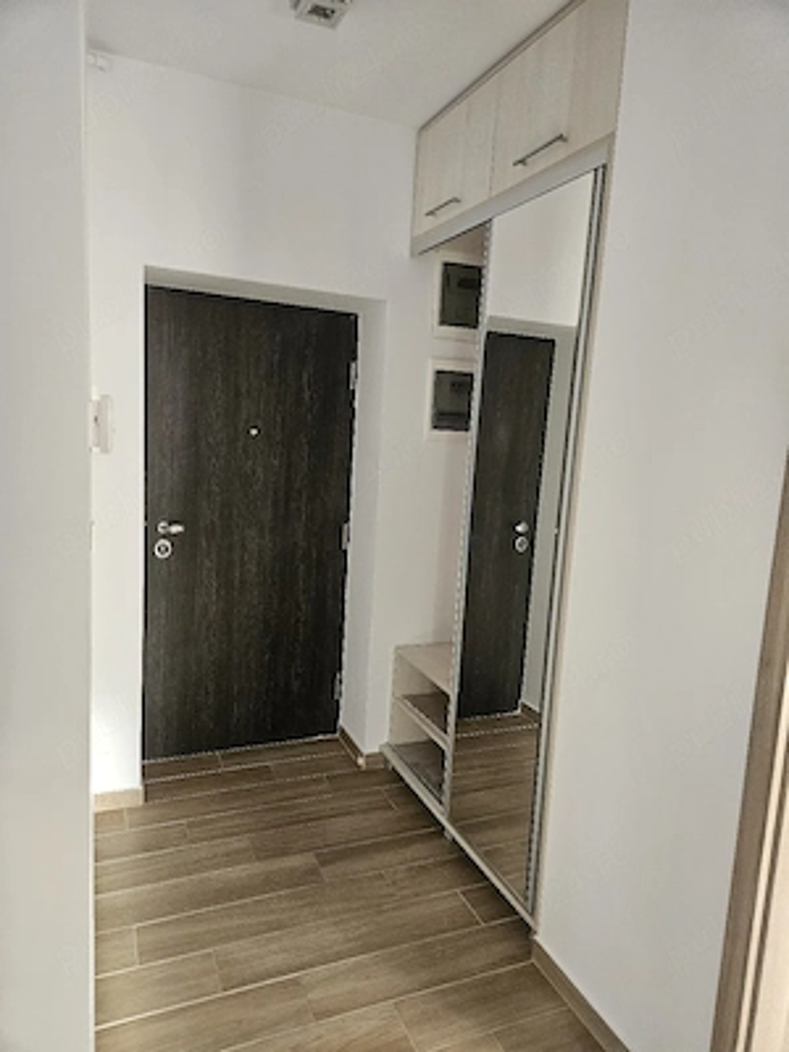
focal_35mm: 23
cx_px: 394
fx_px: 699
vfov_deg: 73.9
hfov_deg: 58.9
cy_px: 526
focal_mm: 5.4
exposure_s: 1/204
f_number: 1.8
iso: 400
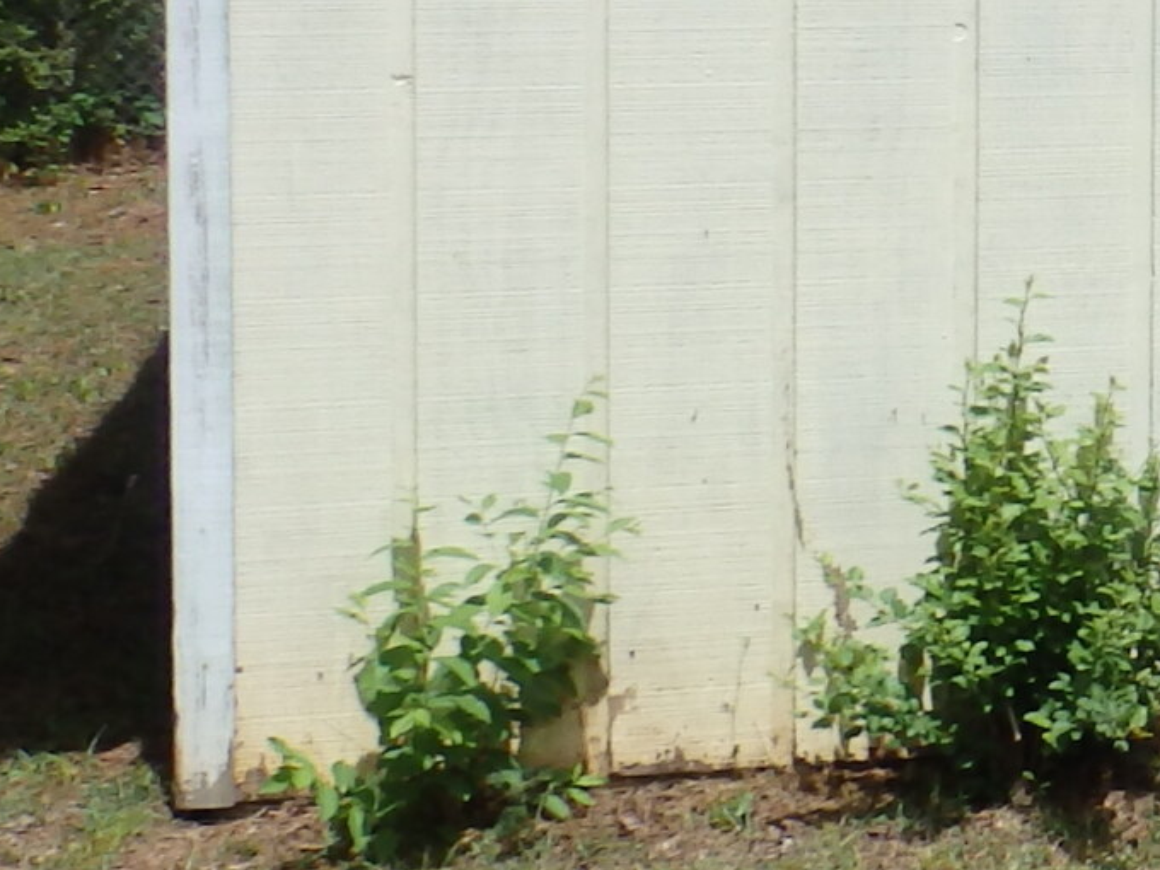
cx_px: 2074
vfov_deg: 12.9
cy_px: -15
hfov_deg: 15.1
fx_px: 3787
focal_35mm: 113
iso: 100
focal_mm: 4.5
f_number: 8.7
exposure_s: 1/200
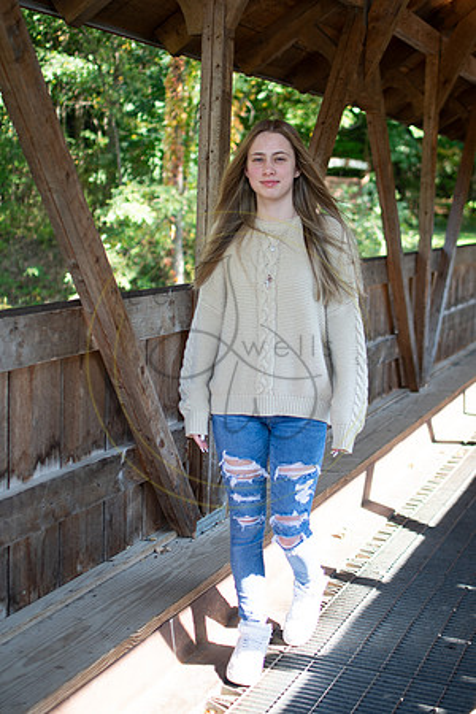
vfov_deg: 38.2
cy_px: 357
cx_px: 238
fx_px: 1031
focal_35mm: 52
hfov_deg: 26.0
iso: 100
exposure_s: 1/200
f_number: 2.5
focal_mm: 35
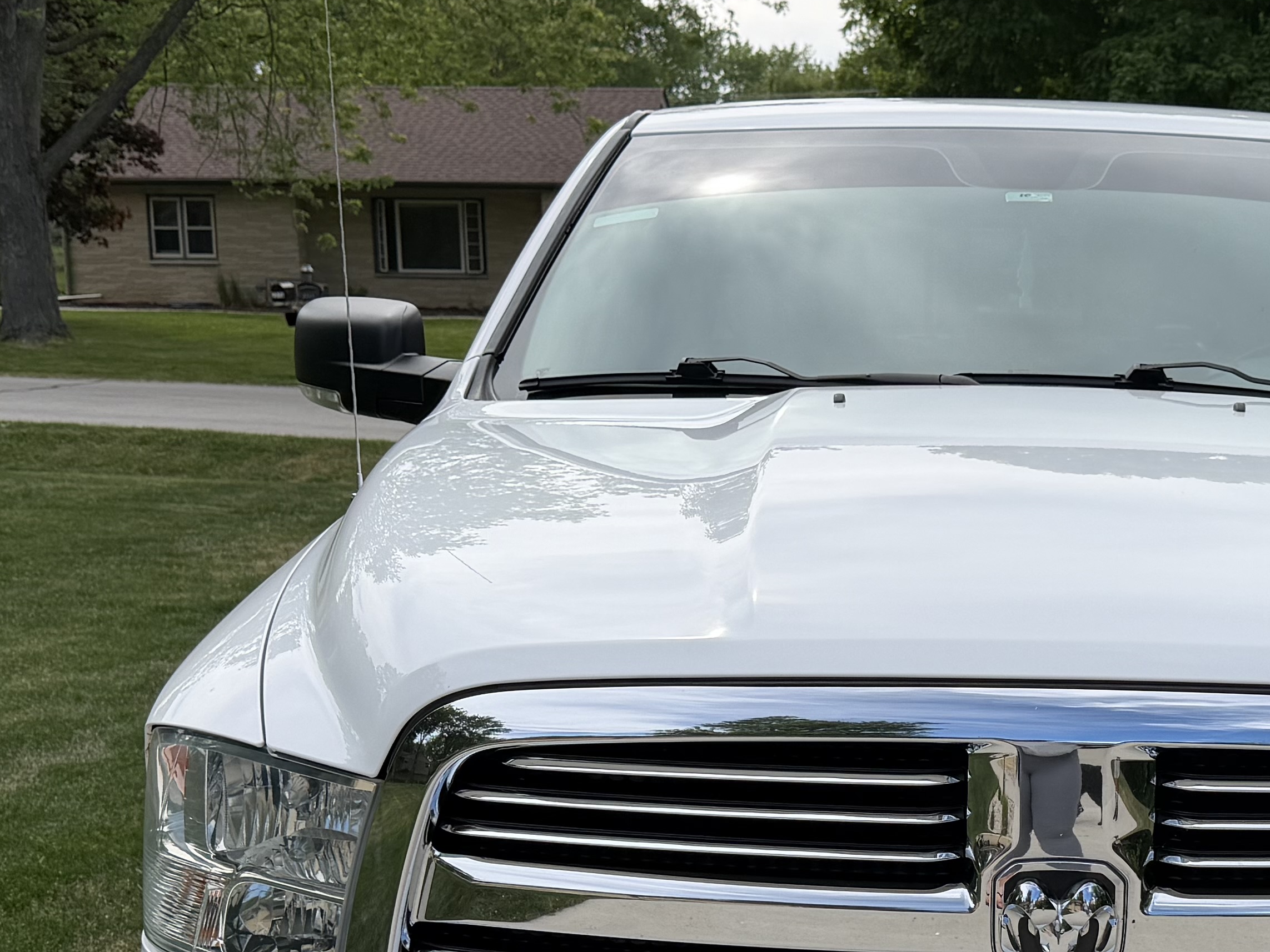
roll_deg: -0.3
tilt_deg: -11.0
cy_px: 711
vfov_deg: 24.2
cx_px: 1009
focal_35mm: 60
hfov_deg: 31.4
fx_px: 2201
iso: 80
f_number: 1.78
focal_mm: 6.76
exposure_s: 1/3021
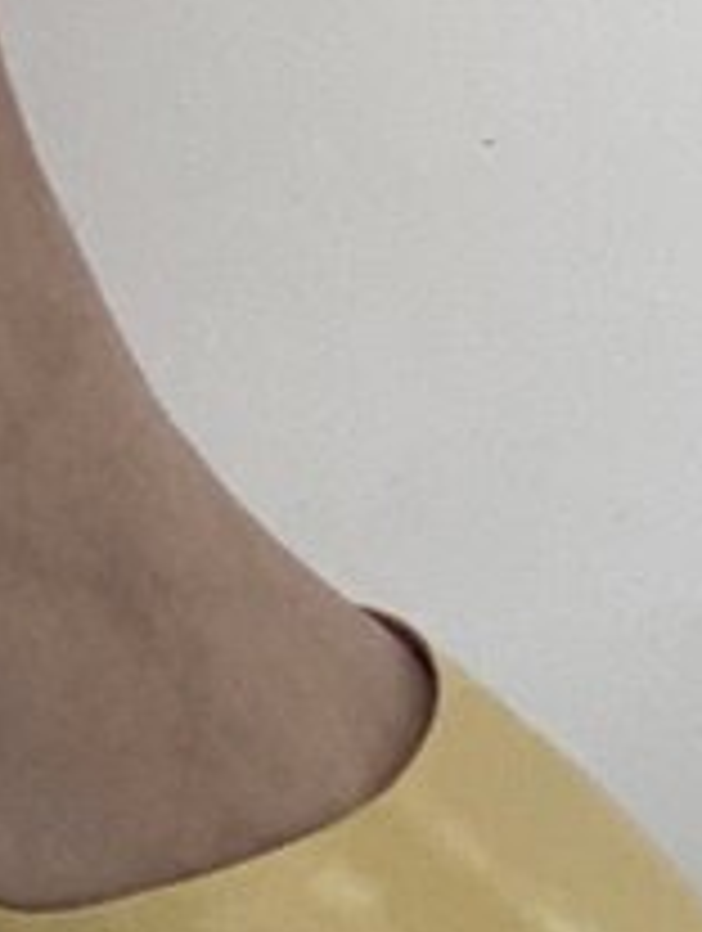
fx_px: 8653
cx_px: 464
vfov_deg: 6.0
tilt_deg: -24.8
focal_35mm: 321
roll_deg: +1.1
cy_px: -1049
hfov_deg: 4.6
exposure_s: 1/120
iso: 160
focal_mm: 6
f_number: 2
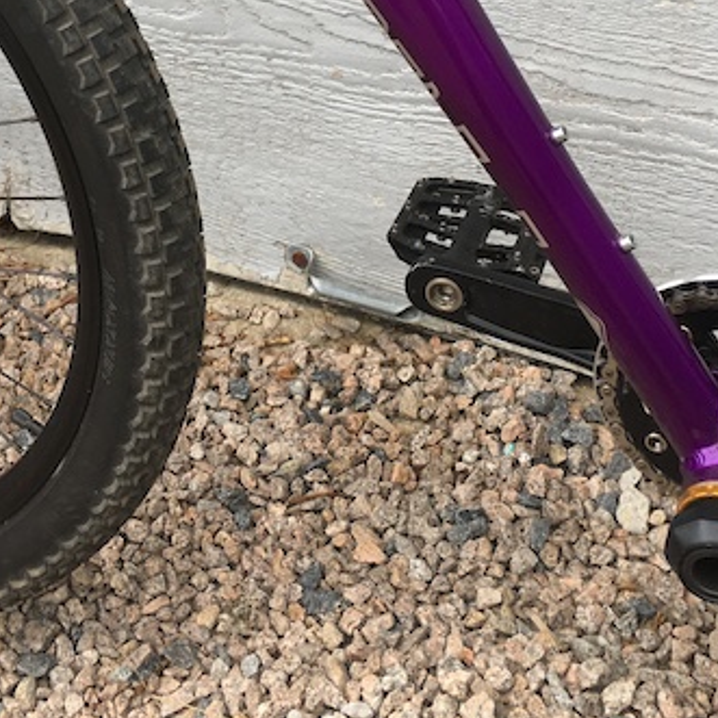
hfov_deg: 27.6
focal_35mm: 62
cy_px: 9
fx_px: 1455
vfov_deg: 26.3
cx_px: 280
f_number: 2.2
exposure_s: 1/120
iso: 40
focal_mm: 4.15
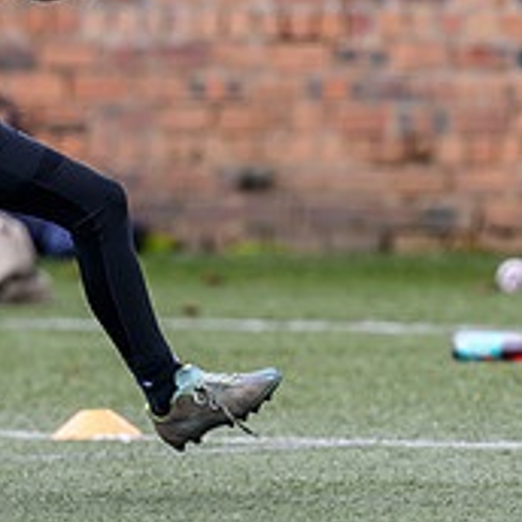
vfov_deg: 1.0
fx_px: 28713
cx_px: 23
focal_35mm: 1683
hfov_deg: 1.0
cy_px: 153
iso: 500
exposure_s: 1/1600
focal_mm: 400
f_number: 3.5
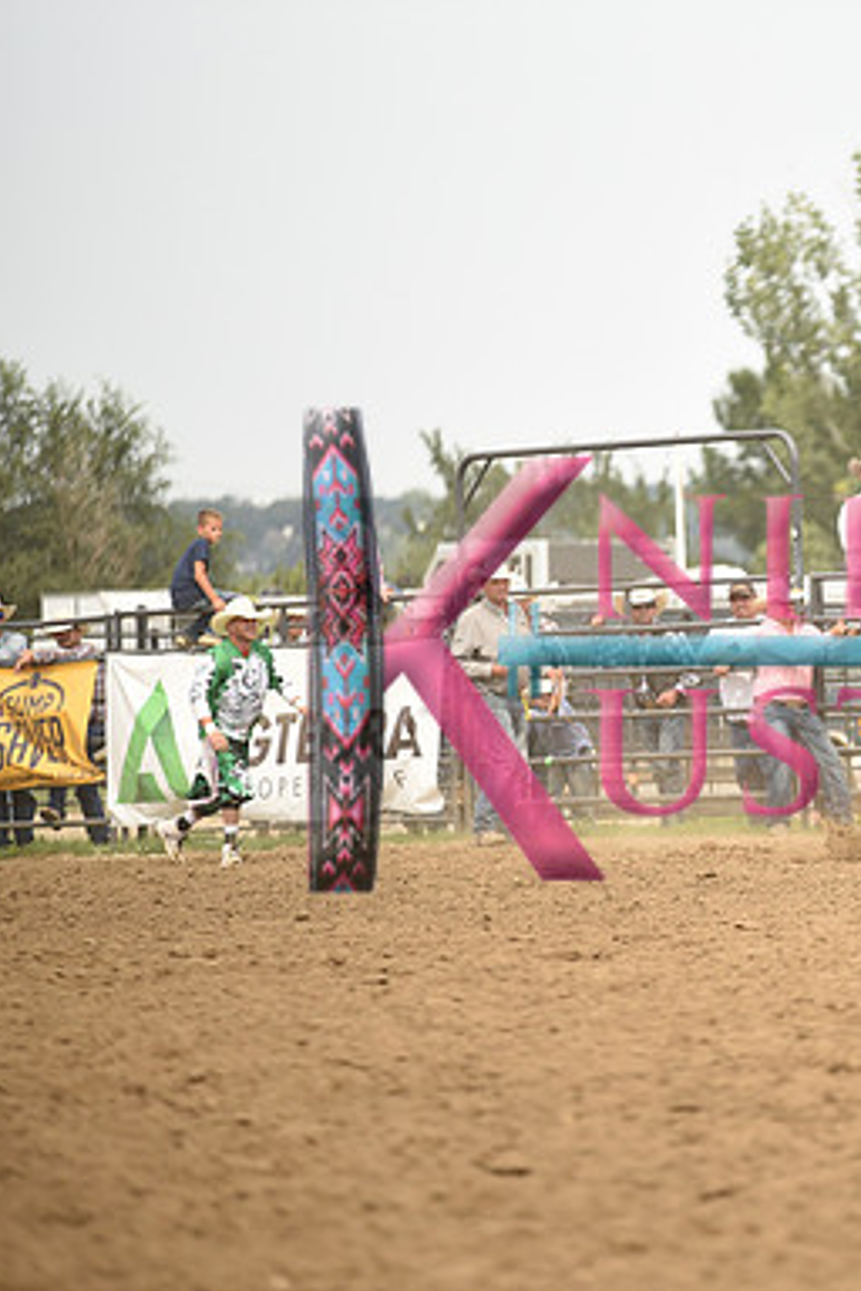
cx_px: 928
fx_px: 10833
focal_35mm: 302
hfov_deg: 4.5
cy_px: 647
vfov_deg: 6.8
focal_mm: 200
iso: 640
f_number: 2.8
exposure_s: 1/4000
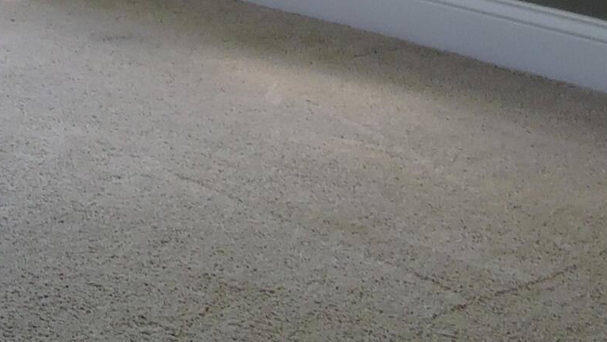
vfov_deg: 7.9
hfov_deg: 13.8
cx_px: -366
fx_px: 2318
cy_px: -462
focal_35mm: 144
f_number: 3.8
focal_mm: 6.3
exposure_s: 1/30
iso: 200
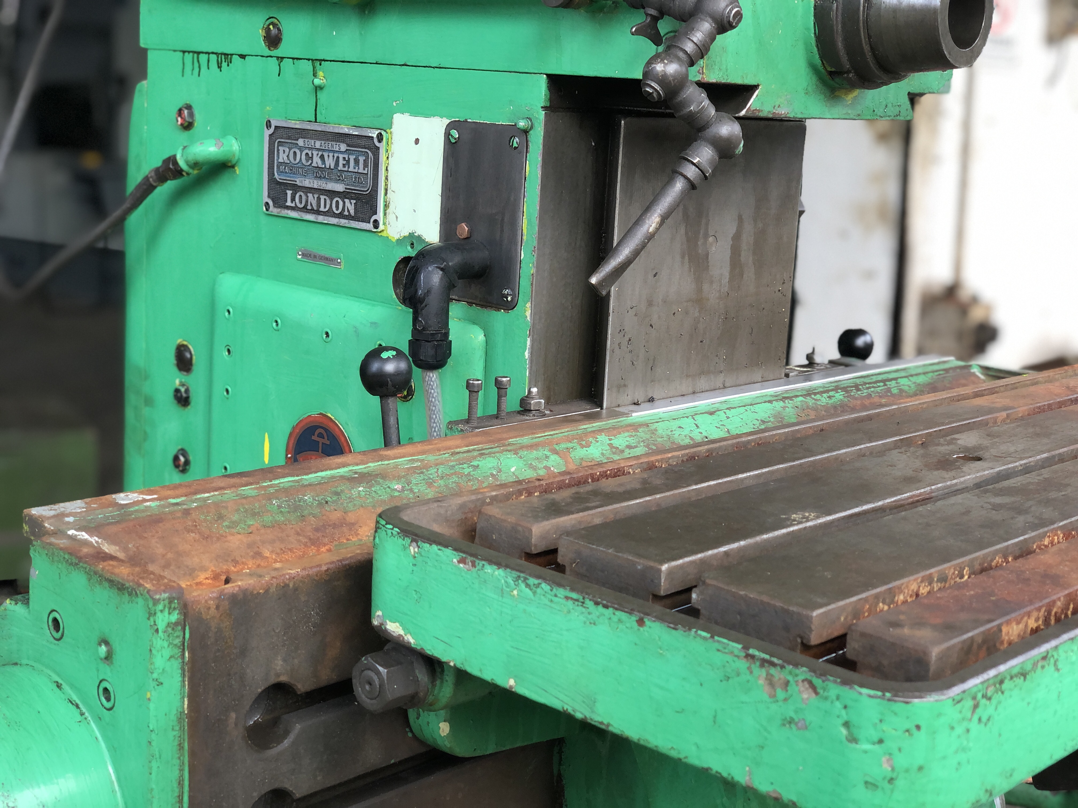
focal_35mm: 52
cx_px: 539
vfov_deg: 28.0
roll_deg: -2.0
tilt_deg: -11.1
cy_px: 404
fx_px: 1619
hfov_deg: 36.8
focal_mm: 6
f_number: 2.4
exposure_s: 1/50
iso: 50
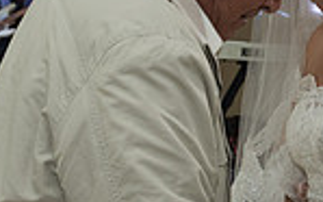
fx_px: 1223
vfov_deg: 9.4
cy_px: 127
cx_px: 269
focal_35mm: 139
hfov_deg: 14.9
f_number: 4
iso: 1600
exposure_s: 1/100
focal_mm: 35
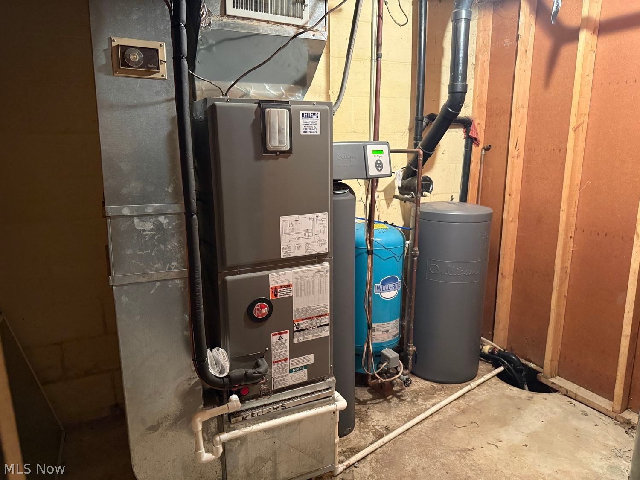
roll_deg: +0.6
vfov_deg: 56.8
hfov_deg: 71.6
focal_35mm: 24
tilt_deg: -12.5
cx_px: 320
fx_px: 444
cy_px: 240
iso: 800
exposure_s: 1/40
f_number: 1.78
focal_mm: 6.76
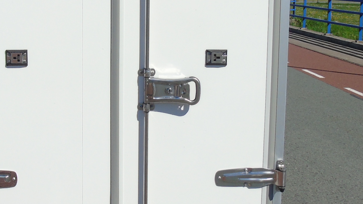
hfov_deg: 32.5
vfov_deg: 18.7
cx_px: 119
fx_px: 616
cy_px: 52
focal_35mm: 64
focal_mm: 4.4
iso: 80
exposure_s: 1/1000
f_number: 4
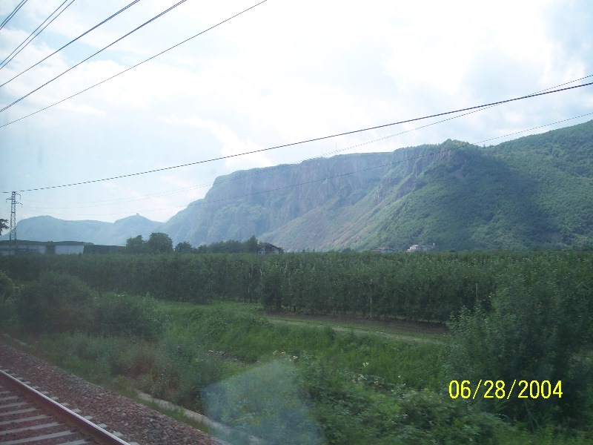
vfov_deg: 37.7
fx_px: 651
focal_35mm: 38
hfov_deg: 49.0
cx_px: 296
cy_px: 222
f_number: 2.8
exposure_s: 1/500
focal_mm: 8
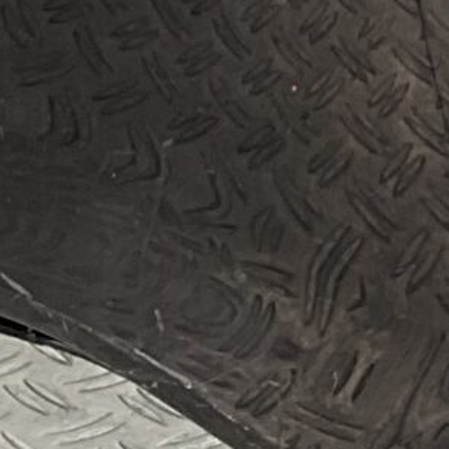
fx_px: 3287
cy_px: -621
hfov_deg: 7.8
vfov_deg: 7.3
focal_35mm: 224
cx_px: 195
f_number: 1.8
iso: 16
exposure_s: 1/124
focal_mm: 3
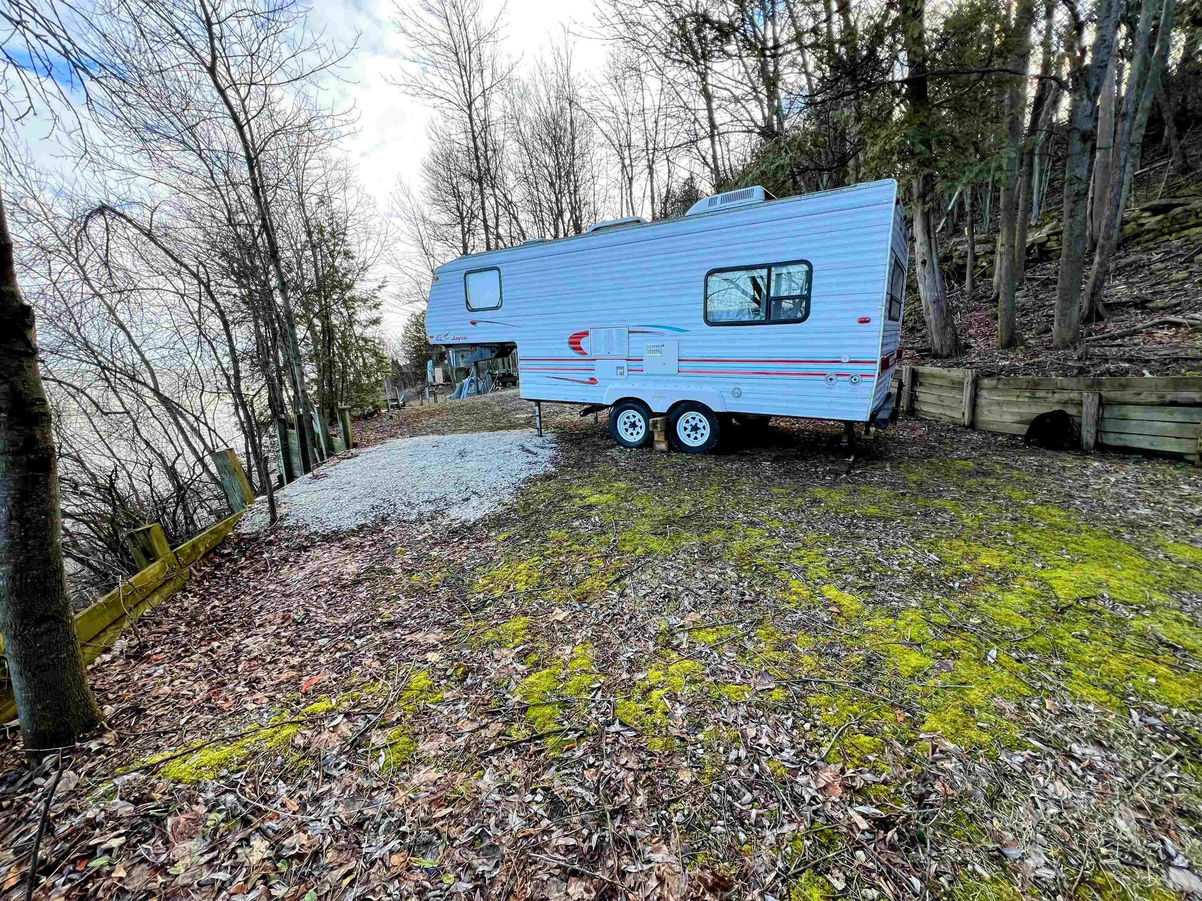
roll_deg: +0.2
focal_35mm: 13
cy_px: 450
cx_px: 601
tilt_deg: -9.4
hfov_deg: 106.2
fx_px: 451
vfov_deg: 89.9
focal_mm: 1.57
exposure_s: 1/192
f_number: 1.8
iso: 32
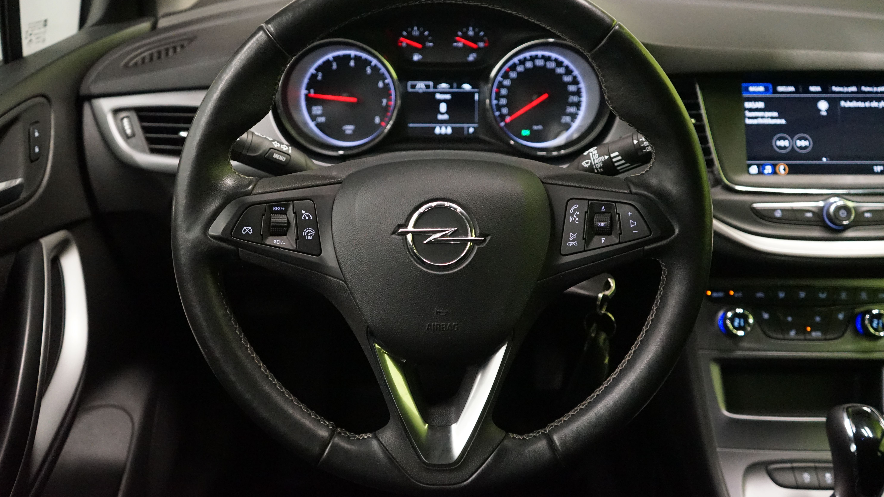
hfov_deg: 58.0
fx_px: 797
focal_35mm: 34
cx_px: 436
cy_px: 221
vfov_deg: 34.6
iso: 6400
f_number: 4
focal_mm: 32
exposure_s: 1/80
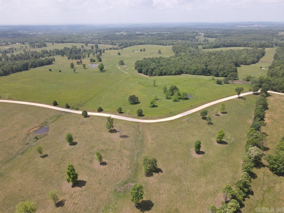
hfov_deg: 71.6
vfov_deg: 56.8
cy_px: 106
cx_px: 142
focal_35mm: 24
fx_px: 197
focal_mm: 4.5
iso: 100
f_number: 2.8
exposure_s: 1/30
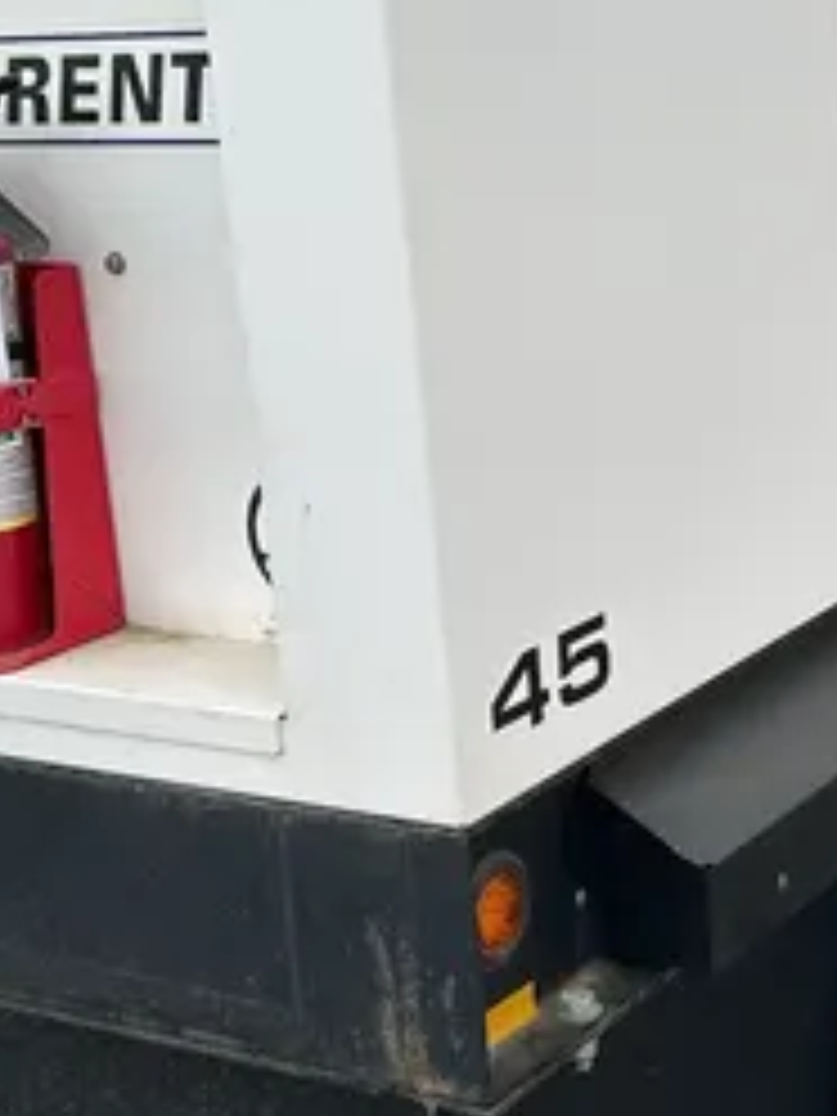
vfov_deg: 25.3
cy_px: 497
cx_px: 680
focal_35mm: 77
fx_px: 2482
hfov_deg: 18.9
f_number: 1.5
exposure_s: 1/121
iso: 40
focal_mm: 5.7
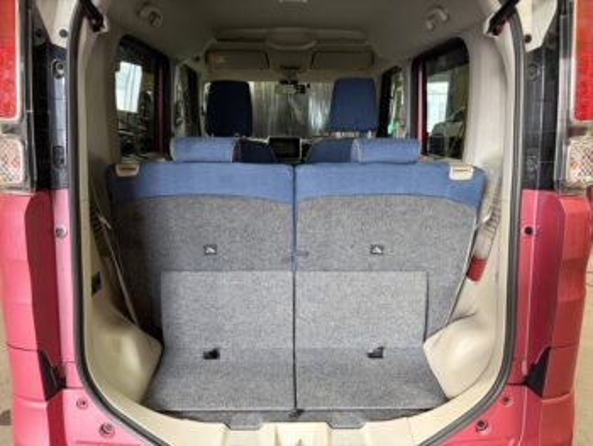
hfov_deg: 67.3
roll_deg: +0.5
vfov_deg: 53.1
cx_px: 296
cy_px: 223
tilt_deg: -13.4
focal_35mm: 26
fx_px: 446
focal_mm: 5.96
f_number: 1.6
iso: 125
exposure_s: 1/50
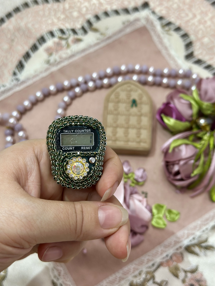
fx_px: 398
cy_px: 143
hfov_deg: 30.3
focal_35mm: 48
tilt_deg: -69.2
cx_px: 108
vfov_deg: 39.7
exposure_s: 1/50
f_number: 1.78
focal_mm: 6.86
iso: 100
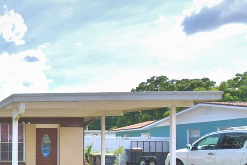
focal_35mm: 42
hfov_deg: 33.6
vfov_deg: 30.7
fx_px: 288
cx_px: -75
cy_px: 144
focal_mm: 10
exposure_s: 1/250
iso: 100
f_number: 11
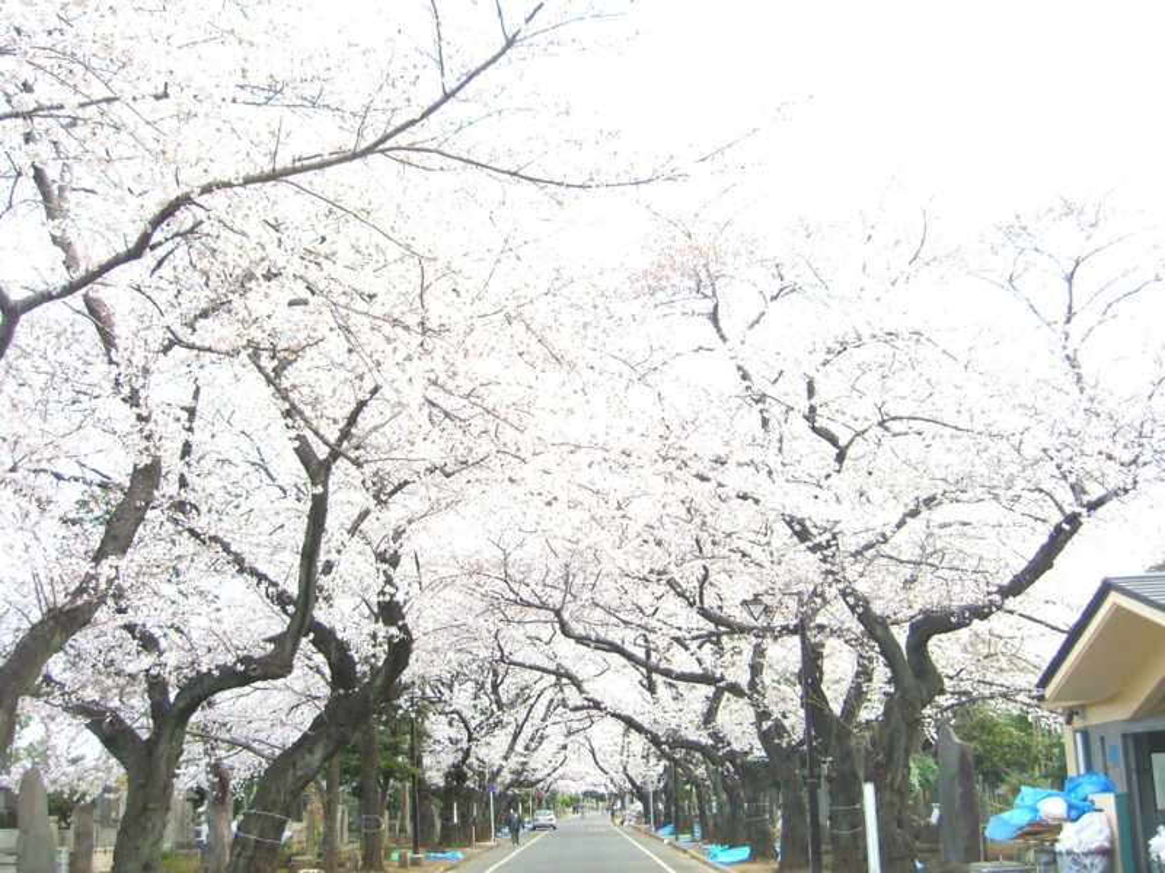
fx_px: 1279
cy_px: 436
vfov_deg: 37.7
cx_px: 582
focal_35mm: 38
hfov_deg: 49.0
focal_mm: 7.9
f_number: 2.8
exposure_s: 1/100
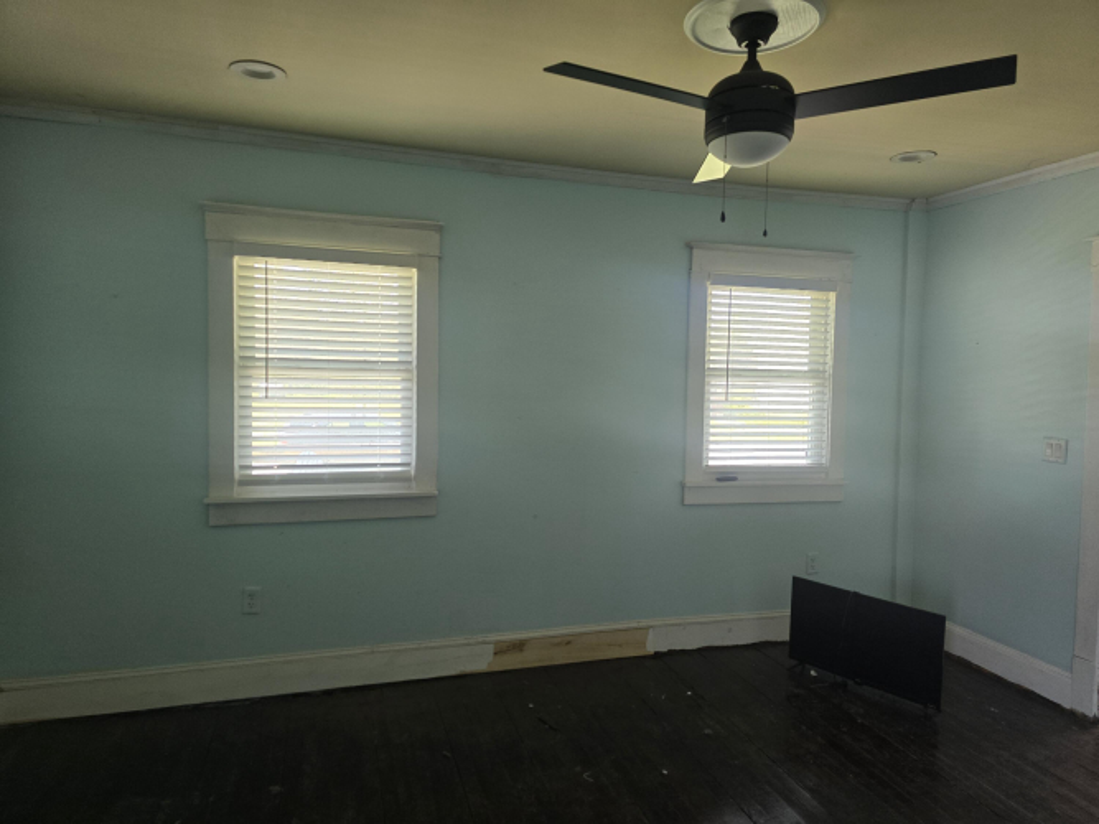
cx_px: 550
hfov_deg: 73.9
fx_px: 730
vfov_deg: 58.9
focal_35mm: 23
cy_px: 412
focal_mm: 6.3
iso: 200
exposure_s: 1/120
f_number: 1.7
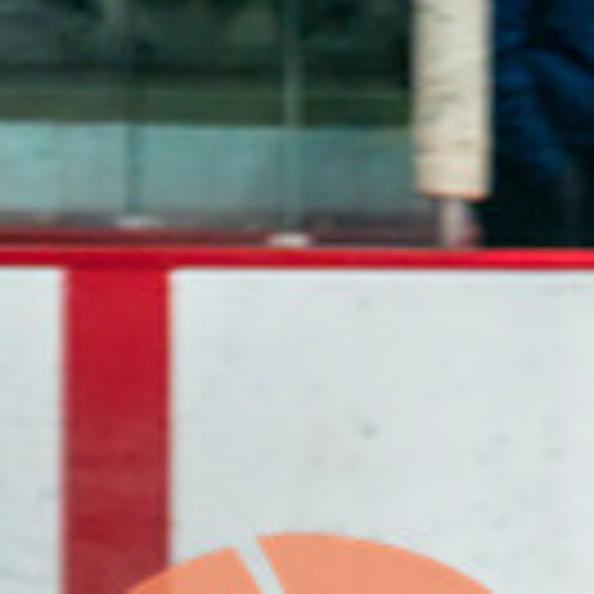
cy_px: 1102
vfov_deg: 1.6
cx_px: 1666
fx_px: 21433
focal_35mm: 1104
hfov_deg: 1.6
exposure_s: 1/640
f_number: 2.8
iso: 400
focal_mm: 200
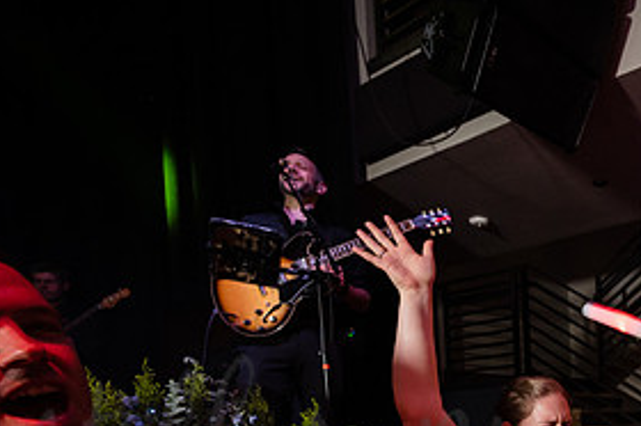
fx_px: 516
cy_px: 440
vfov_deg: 38.9
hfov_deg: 52.8
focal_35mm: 29
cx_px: 616
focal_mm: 14
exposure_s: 1/125
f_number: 4
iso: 3200
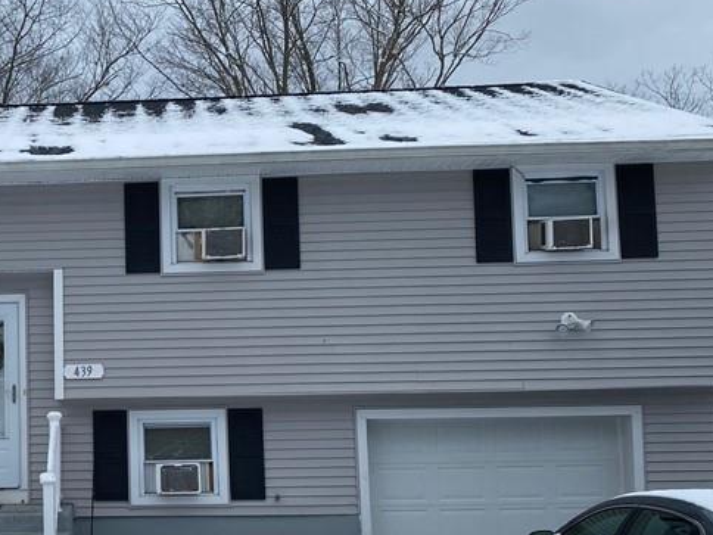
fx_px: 1133
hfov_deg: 33.3
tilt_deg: +3.9
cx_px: 84
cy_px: 358
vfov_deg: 26.4
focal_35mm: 55
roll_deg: -0.1
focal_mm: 4.25
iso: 32
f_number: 1.8
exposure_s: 1/1395
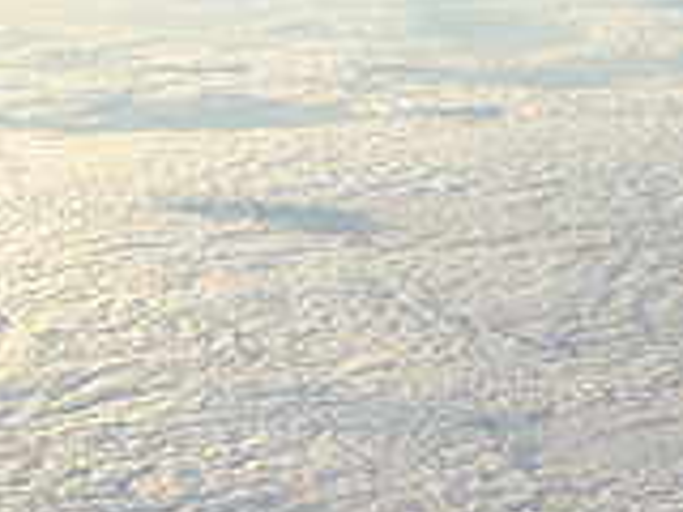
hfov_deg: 15.9
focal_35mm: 120
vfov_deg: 11.5
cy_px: 885
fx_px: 2368
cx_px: 756
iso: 50
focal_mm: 4.13
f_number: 2.4
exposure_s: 1/430
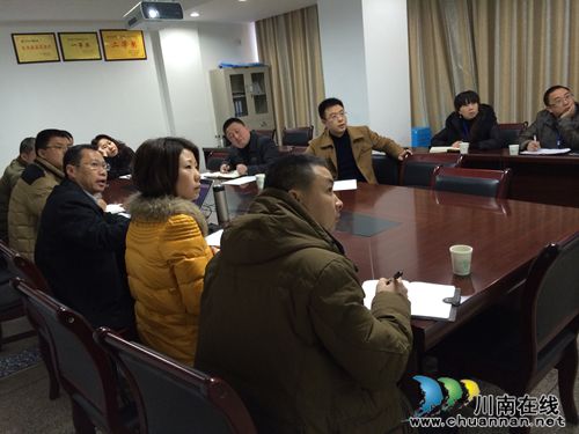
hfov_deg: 60.0
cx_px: 290
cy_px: 217
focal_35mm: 30
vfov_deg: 46.8
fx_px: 502
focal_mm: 4.12
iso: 200
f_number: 2.2
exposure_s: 1/33
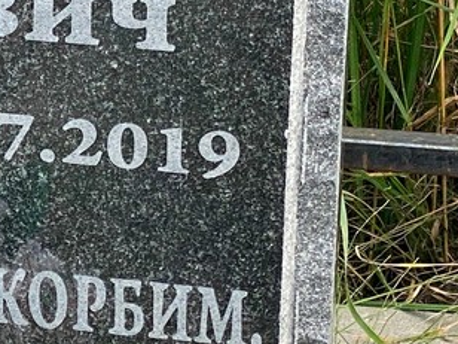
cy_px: -42
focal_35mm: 243
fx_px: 3215
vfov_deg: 6.1
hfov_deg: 7.9
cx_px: -302
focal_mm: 6
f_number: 2
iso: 20
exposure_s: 1/369
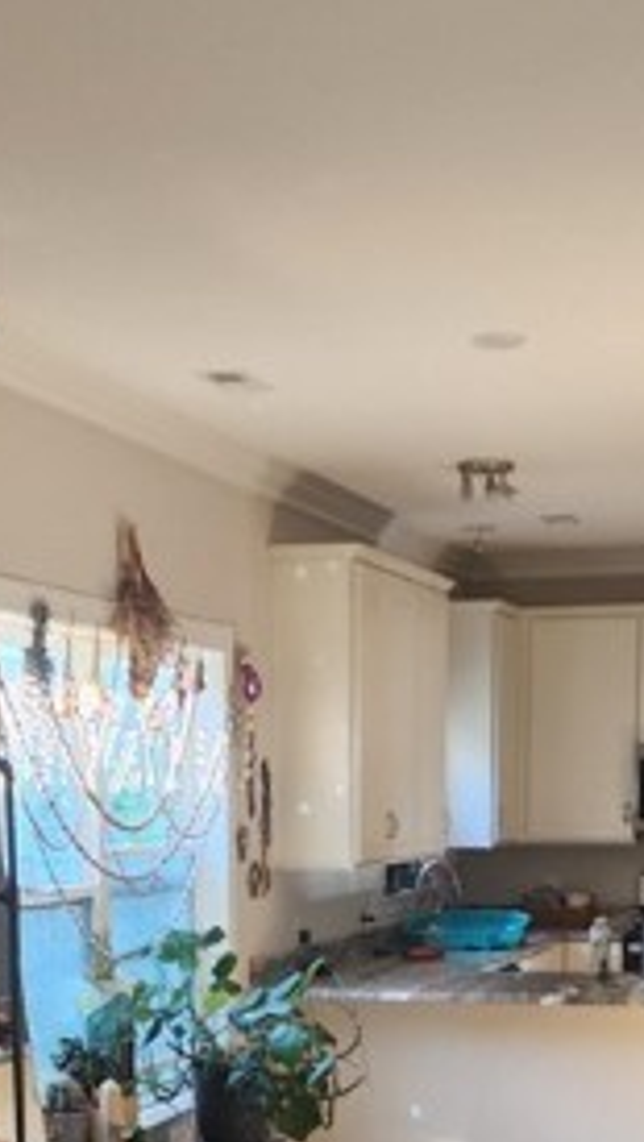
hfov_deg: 17.3
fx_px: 2122
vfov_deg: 28.3
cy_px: 1150
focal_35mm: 70
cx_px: 341
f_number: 1.8
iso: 250
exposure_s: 1/120
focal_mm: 6.4
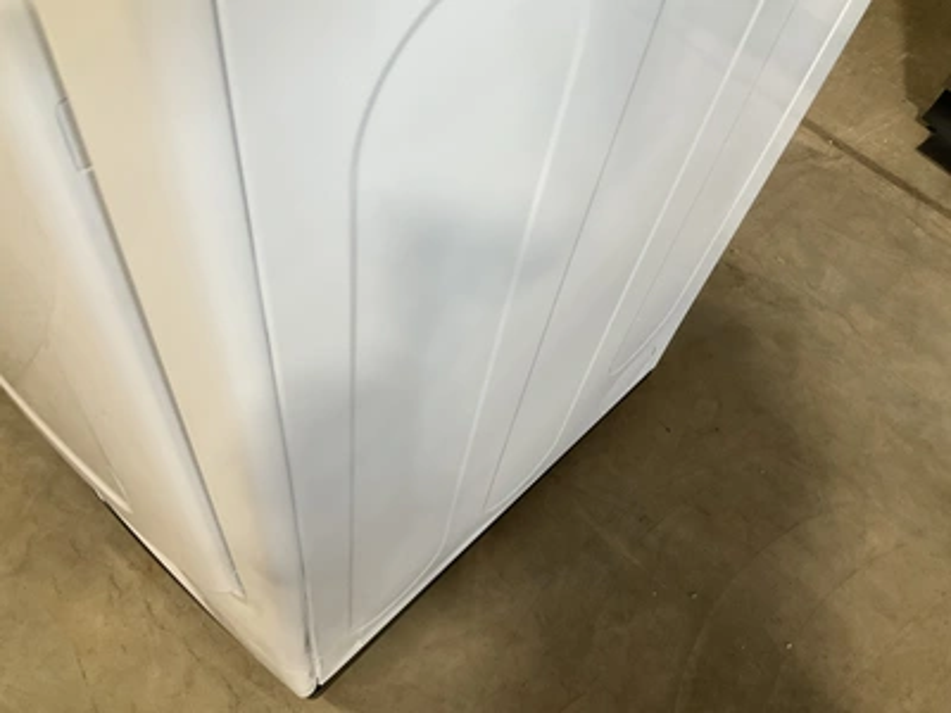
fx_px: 797
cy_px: 356
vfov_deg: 48.2
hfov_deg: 61.7
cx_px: 476
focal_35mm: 29
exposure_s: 1/60
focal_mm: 3
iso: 64
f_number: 1.8
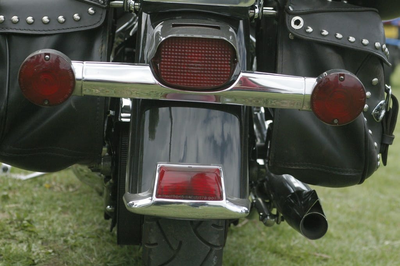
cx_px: 200
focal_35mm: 90
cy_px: 133
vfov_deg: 15.2
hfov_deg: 22.6
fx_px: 999
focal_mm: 60
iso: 800
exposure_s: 1/1600
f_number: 5
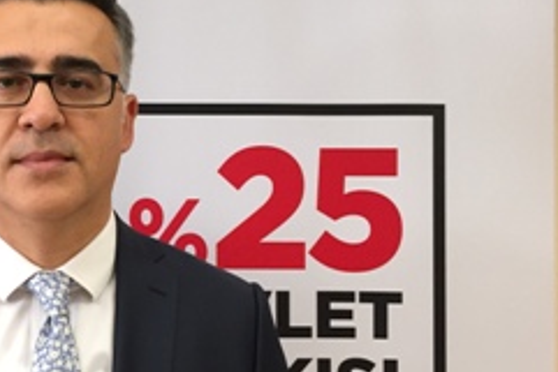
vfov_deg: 24.2
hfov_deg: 33.6
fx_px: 868
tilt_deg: -2.8
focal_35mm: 56
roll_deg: -0.5
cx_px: 51
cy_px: 194
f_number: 2.2
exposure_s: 1/33
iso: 125
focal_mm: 4.15
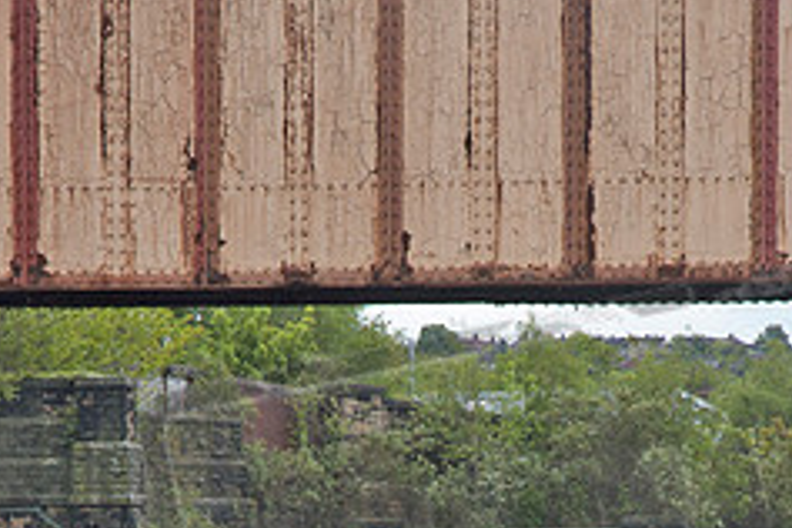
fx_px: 5654
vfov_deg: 5.3
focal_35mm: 257
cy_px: 628
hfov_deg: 8.0
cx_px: 622
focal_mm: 70
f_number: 5.6
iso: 360
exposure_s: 1/500
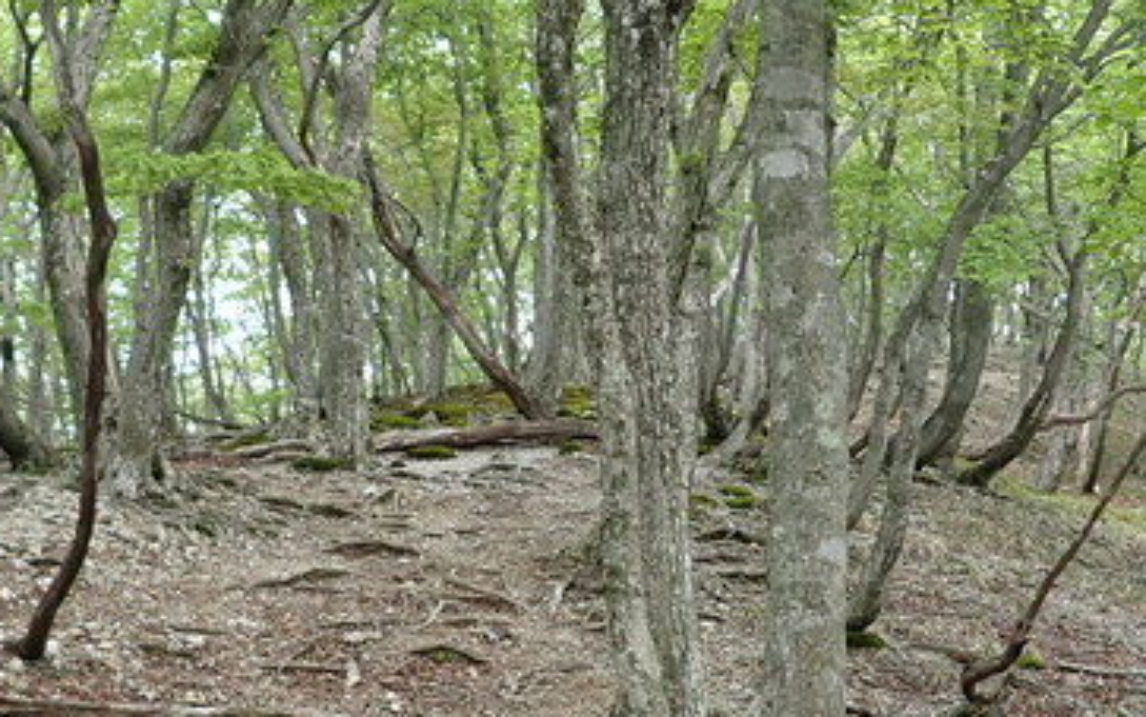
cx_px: 461
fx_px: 2187
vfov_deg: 18.5
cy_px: 527
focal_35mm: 70
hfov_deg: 29.3
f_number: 2
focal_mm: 4.5
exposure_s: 1/125
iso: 100
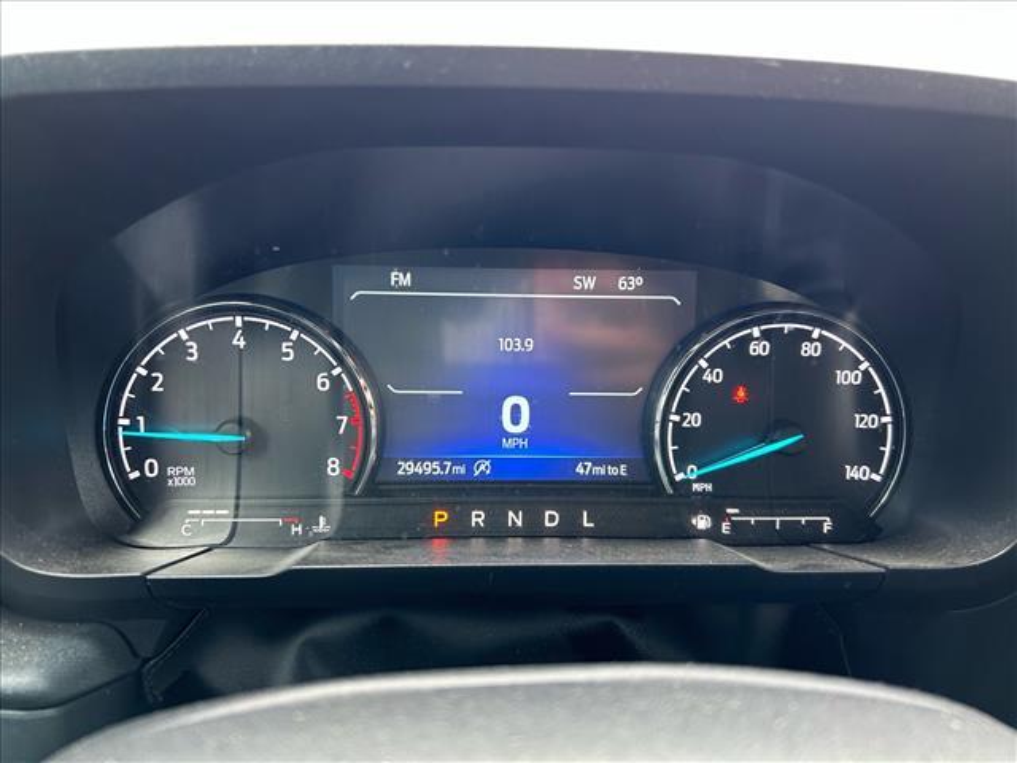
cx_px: 508
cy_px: 382
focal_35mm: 26
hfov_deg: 67.3
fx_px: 764
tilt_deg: -15.6
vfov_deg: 53.1
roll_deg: -0.7
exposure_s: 1/79
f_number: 1.5
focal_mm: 5.7
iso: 125
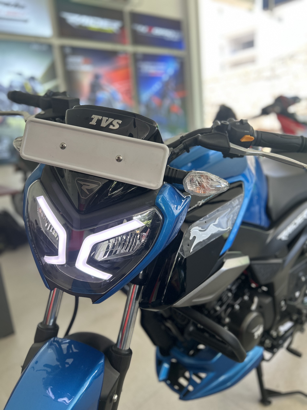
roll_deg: +4.8
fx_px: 307
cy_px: 205
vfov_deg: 67.3
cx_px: 154
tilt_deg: -14.4
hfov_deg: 53.1
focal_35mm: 26
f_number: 1.5
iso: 100
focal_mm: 5.7
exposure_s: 1/121
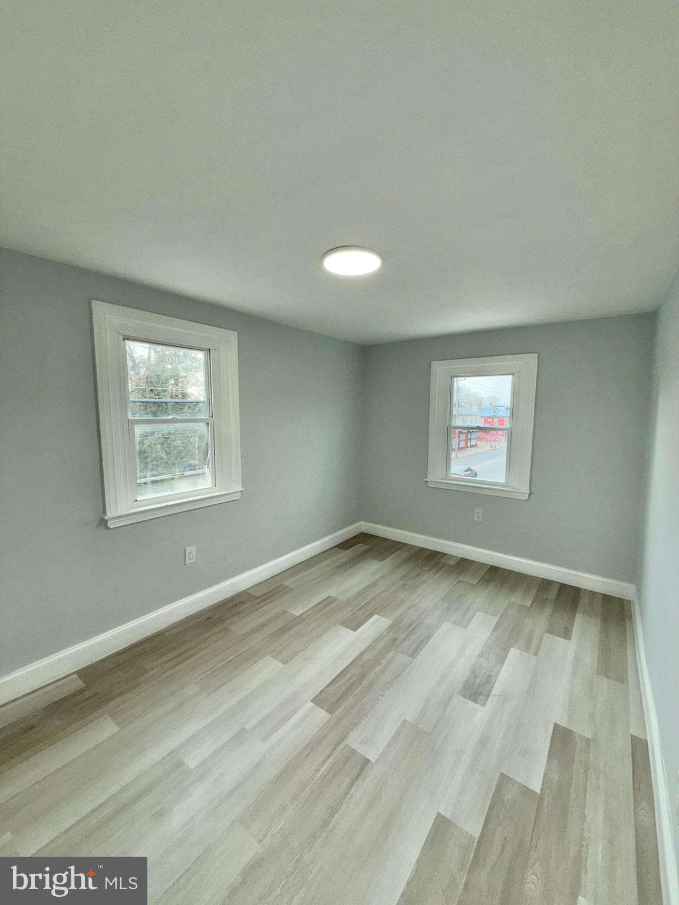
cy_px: 452
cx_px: 340
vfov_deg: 102.1
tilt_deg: -4.7
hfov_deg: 85.7
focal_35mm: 14
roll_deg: -0.1
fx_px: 366
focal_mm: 2.22
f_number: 2.2
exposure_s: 1/122
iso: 20
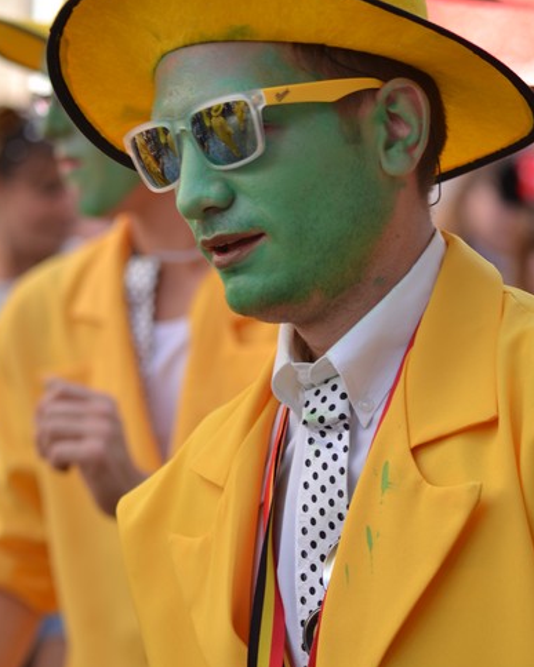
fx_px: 3750
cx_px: 294
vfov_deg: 10.2
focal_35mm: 190
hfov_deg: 8.1
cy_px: 267
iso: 100
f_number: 2.8
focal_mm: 85
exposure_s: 1/400
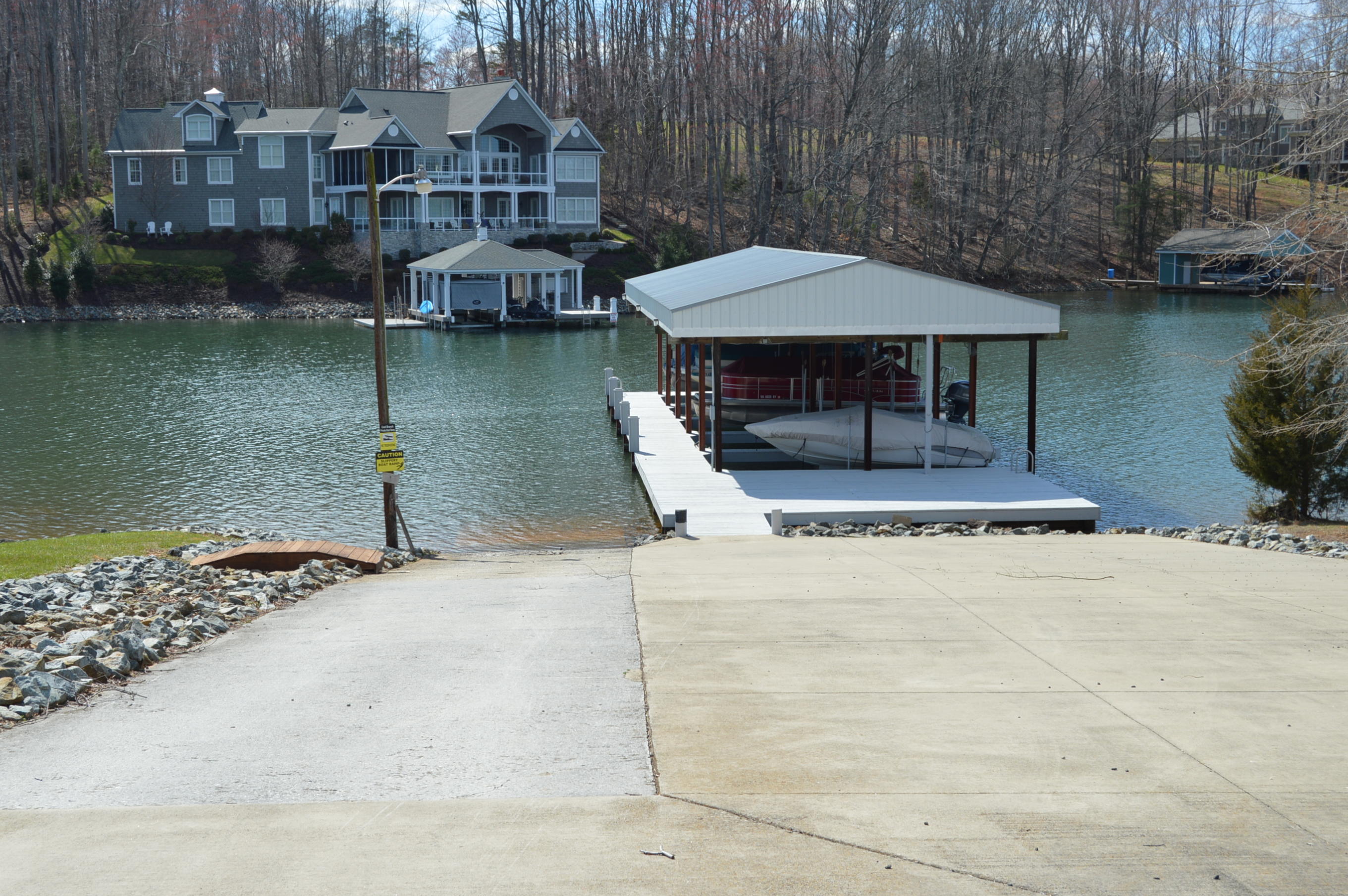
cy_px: 432
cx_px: 640
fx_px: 1609
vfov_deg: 31.1
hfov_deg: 45.5
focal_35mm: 43
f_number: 8
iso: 100
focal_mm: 26
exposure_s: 1/250
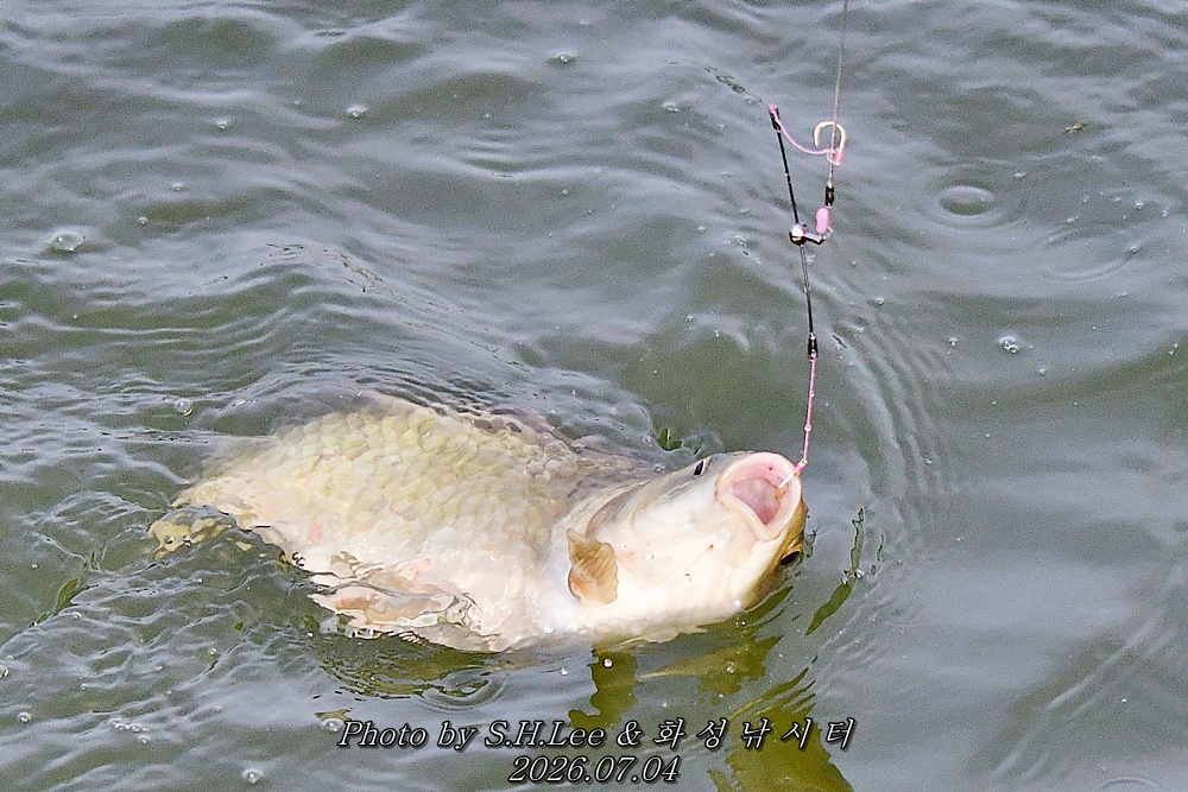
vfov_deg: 9.2
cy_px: 396
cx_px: 594
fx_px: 4950
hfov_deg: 13.7
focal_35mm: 150
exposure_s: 1/8000
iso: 1100
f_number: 4.5
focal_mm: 100
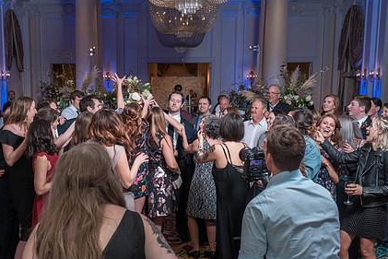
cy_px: 182
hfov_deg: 40.0
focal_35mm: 49
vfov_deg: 27.3
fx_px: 528
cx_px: 142
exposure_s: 1/200
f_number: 5.6
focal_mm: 31
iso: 2000
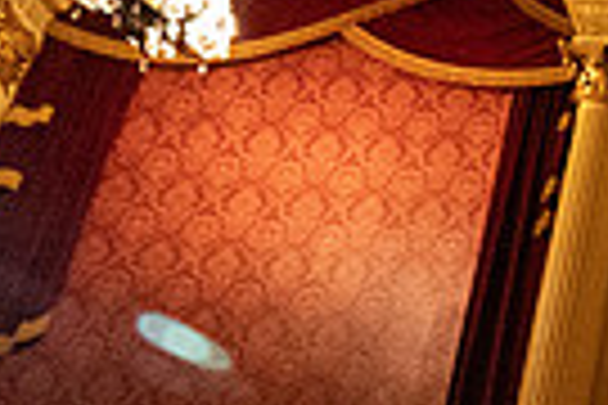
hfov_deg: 23.8
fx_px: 1013
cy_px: 760
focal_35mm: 60
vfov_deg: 17.6
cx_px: 982
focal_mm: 14
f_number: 4
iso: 32000
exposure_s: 1/400
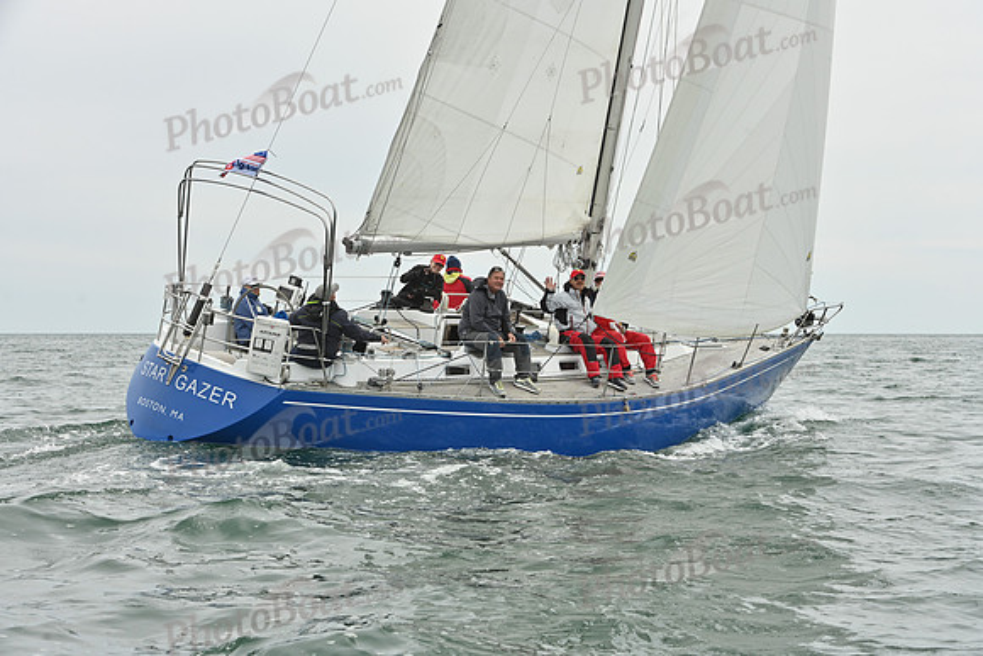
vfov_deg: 19.5
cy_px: 328
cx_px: 492
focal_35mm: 70
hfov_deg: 28.8
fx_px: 1912
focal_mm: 70
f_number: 7.1
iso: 320
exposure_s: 1/1000
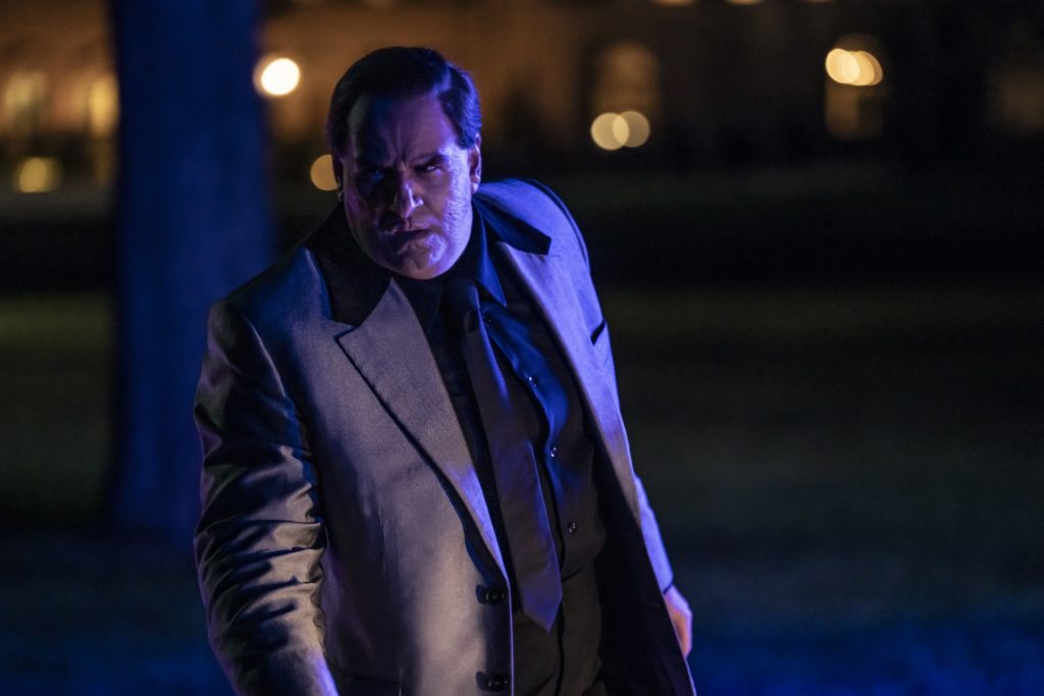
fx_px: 3915
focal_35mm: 135
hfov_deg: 15.2
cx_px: 522
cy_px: 348
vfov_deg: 10.2
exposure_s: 1/200
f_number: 2.8
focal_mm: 135
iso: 6400
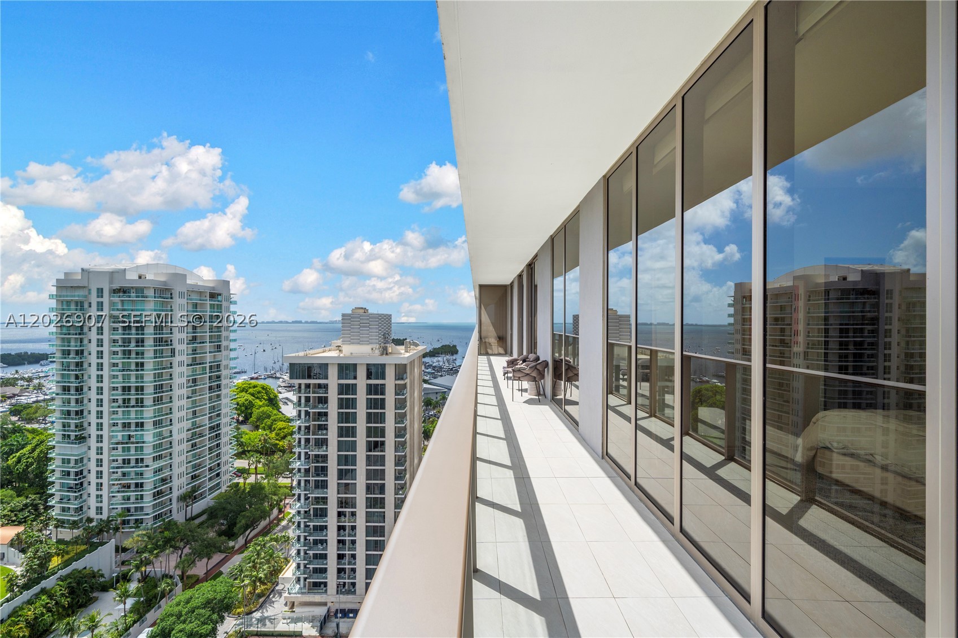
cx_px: 479
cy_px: 319
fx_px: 426
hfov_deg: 96.7
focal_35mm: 16
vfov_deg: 73.7
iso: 200
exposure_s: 1/500
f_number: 9
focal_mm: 16
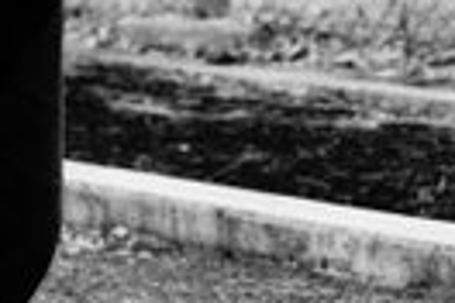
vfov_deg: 7.9
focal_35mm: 171
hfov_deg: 12.0
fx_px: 2161
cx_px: 358
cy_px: -122
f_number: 2.2
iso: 200
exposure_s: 1/125
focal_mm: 30
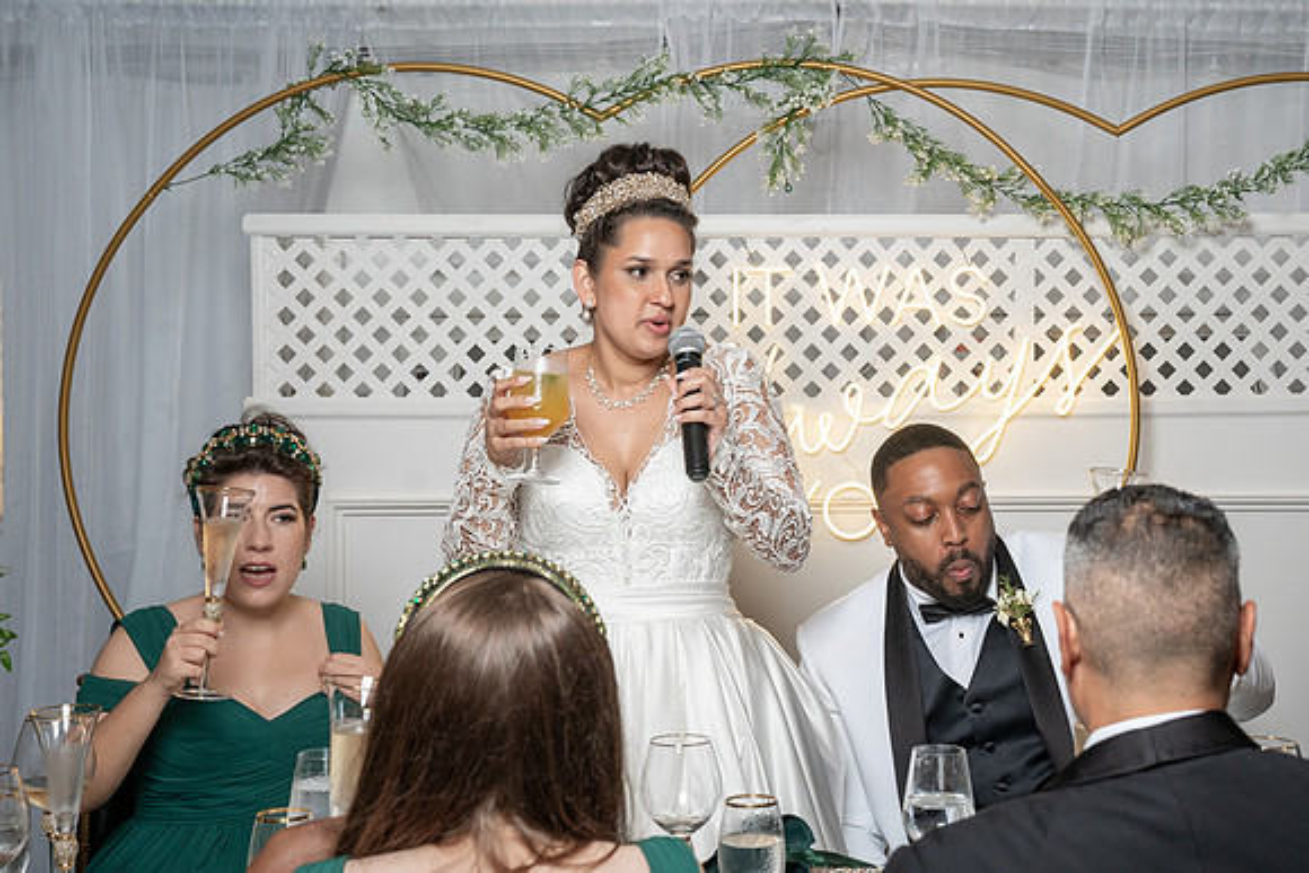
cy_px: 377
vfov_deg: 22.4
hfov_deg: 32.9
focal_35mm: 61
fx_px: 2208
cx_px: 811
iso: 1000
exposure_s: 1/200
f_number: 5.6
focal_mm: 48
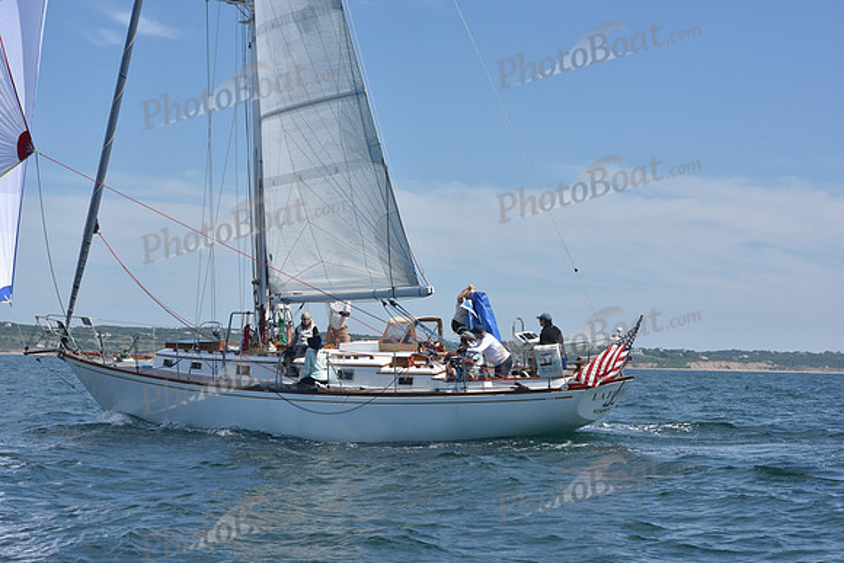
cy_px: 282
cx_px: 422
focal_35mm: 70
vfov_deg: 19.5
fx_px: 1641
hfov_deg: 28.8
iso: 250
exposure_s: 1/800
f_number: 10
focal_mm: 70
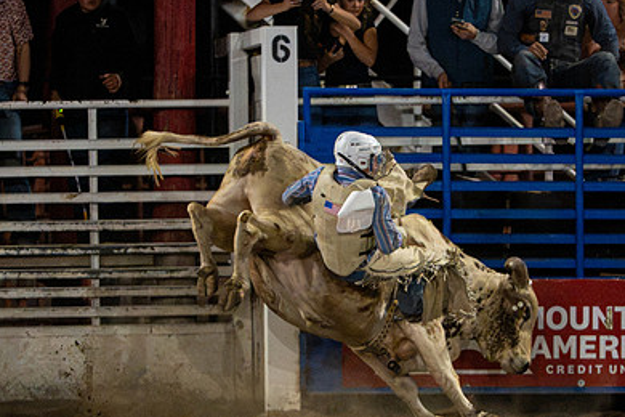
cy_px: 281
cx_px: 366
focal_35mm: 468
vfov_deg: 2.9
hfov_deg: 4.4
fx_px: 8124
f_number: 2.8
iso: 8000
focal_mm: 200
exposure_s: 1/1250
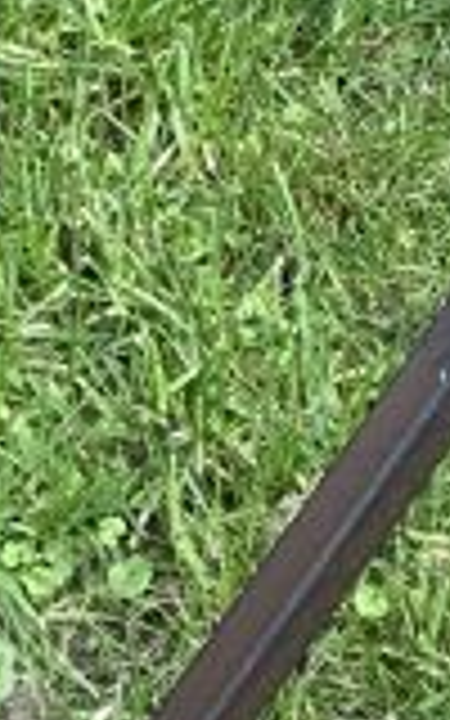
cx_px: 252
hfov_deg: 3.8
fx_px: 6750
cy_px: -500
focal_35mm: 344
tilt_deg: -35.2
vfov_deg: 6.0
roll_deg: +0.2
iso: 20
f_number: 2
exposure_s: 1/148
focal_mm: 6
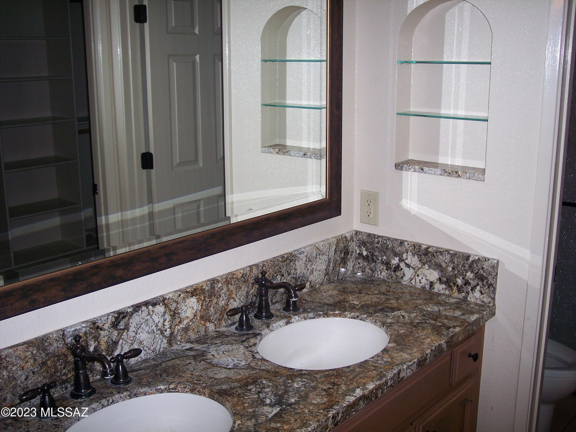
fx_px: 649
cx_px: 288
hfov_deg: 47.9
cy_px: 216
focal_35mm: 39
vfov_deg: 36.8
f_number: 2.8
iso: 100
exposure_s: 1/60
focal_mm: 8
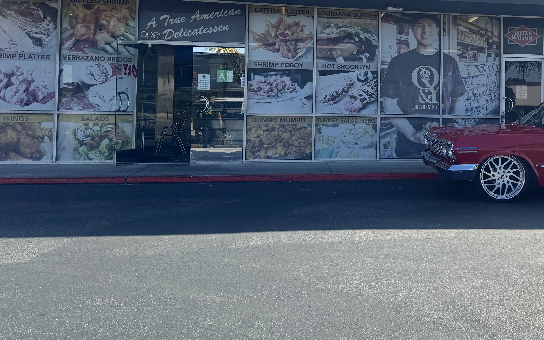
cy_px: 93
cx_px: 405
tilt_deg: +1.5
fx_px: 593
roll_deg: -0.9
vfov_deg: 31.5
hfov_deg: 47.5
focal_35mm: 40
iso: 80
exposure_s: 1/3802
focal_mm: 6.76
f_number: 1.78
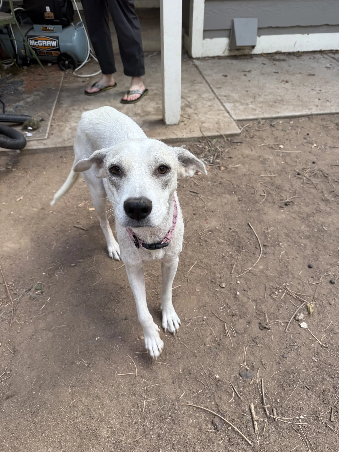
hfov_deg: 56.8
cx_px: 170
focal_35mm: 24
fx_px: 313
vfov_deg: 71.6
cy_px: 226
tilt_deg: -45.4
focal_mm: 6.76
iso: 64
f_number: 1.78
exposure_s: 1/222
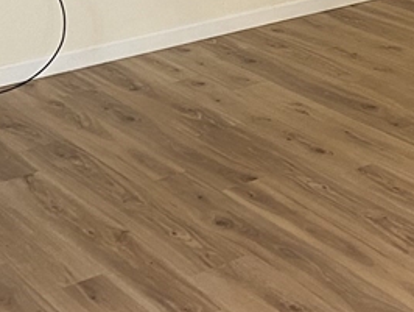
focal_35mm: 100
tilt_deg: -17.8
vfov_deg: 14.6
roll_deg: +1.0
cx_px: 384
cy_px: 5
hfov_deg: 19.2
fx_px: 1197
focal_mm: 4.25
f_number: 1.8
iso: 250
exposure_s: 1/60
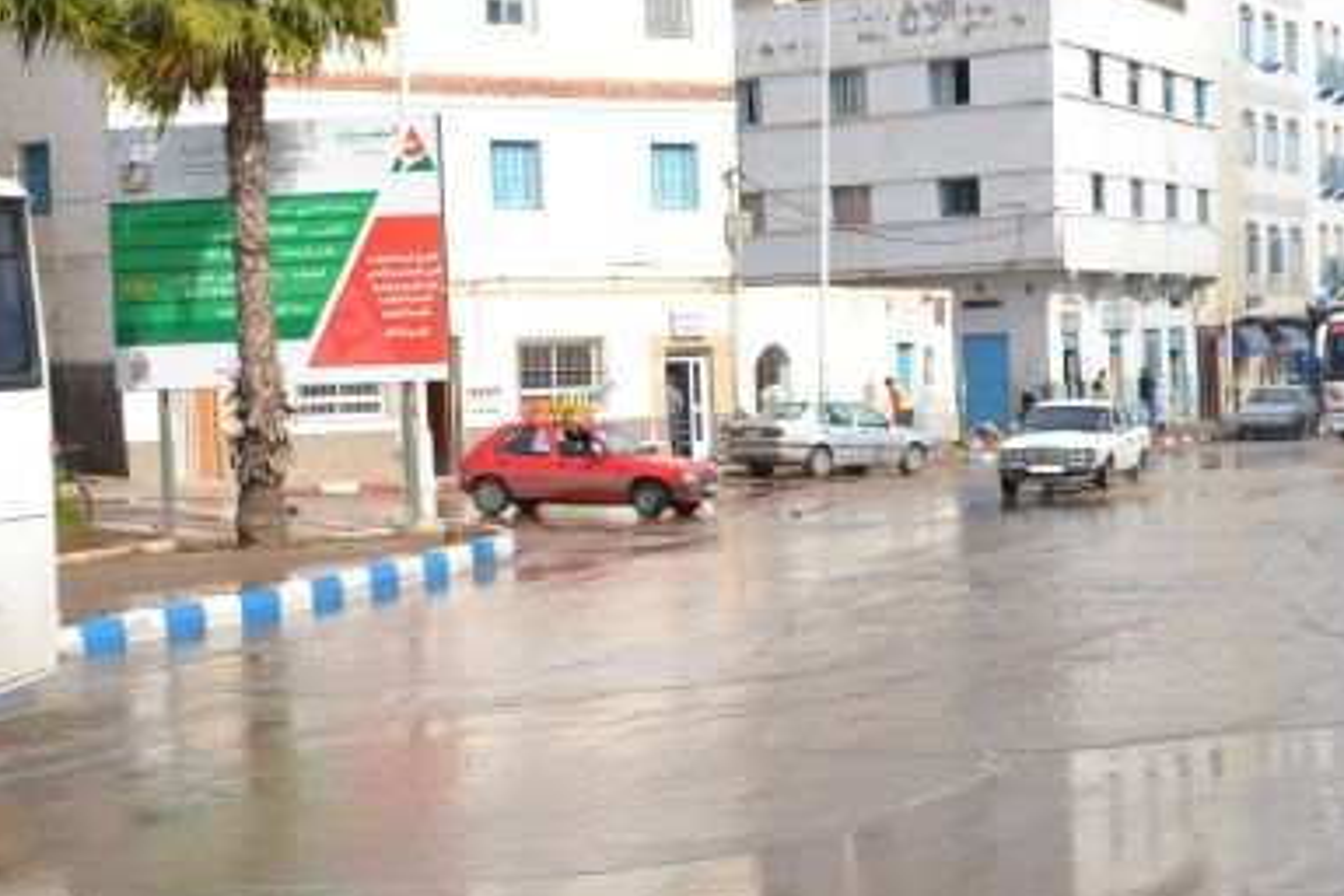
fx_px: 3733
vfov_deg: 13.6
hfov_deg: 20.3
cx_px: 886
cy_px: 654
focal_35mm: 100
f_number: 9
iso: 100
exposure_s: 1/320
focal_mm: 40
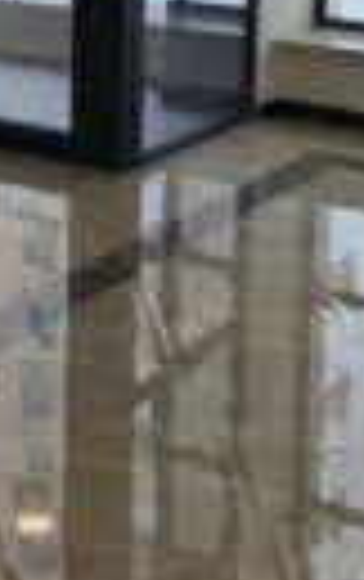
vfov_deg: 24.9
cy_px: 4
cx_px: 121
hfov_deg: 16.5
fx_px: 1250
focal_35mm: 79
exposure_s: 1/391
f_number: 1.78
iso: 100
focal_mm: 6.76
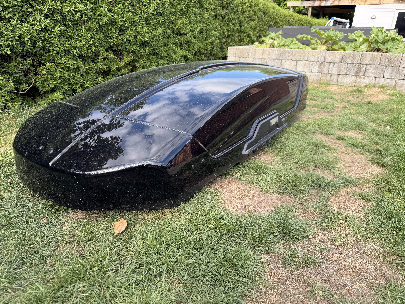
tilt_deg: -22.0
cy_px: 152
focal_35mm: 24
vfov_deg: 56.8
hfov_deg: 71.6
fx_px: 281
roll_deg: -0.1
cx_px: 202
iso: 80
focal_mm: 6.76
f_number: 1.78
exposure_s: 1/735
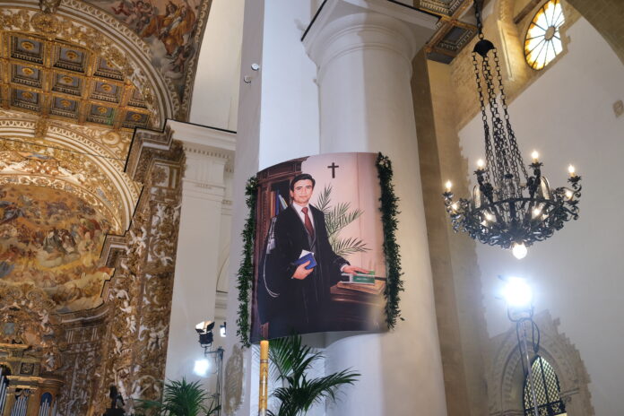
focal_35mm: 35
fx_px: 607
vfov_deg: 37.9
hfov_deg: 54.4
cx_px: 312
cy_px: 208
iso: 1250
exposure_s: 1/160
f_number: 2.8
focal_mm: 23
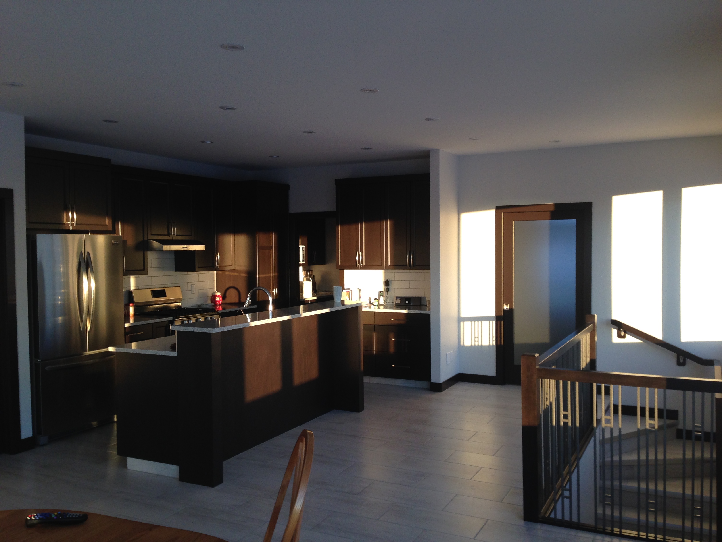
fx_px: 688
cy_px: 271
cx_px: 361
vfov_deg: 42.9
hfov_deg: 55.4
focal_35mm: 33
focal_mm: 4.12
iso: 64
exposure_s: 1/120
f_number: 2.4
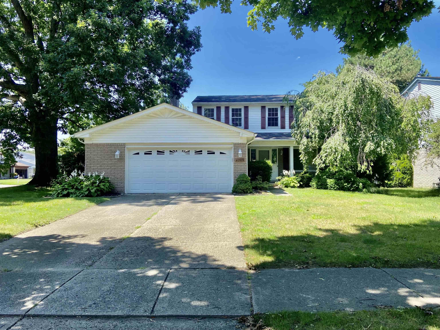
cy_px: 165
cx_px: 220
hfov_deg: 67.3
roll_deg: -0.5
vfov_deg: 53.1
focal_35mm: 26
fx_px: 330
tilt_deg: +1.5
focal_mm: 4.25
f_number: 1.8
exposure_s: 1/1034
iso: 32
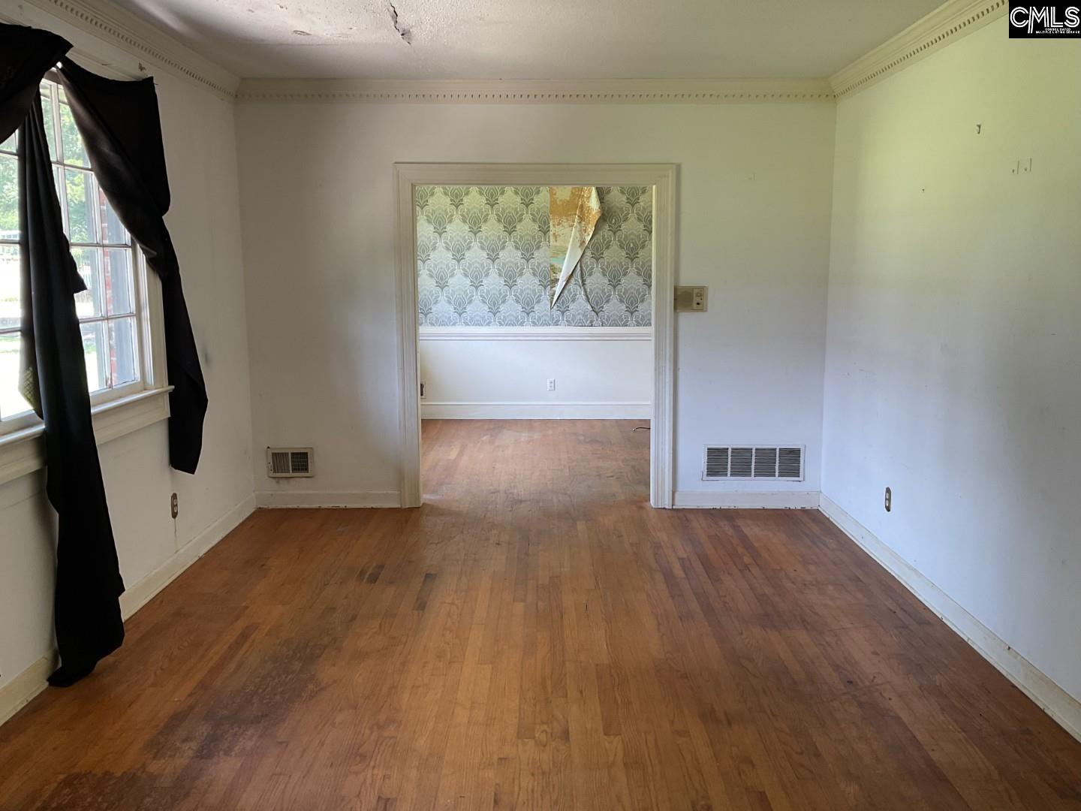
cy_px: 406
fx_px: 906
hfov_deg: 61.7
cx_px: 540
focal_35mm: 29
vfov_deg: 48.2
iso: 40
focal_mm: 3
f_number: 1.8
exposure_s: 1/60
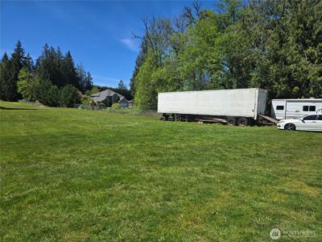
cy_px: 121
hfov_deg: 73.9
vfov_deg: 58.9
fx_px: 214
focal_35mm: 23
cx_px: 161
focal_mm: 5.4
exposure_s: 1/2210
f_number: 1.8
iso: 25
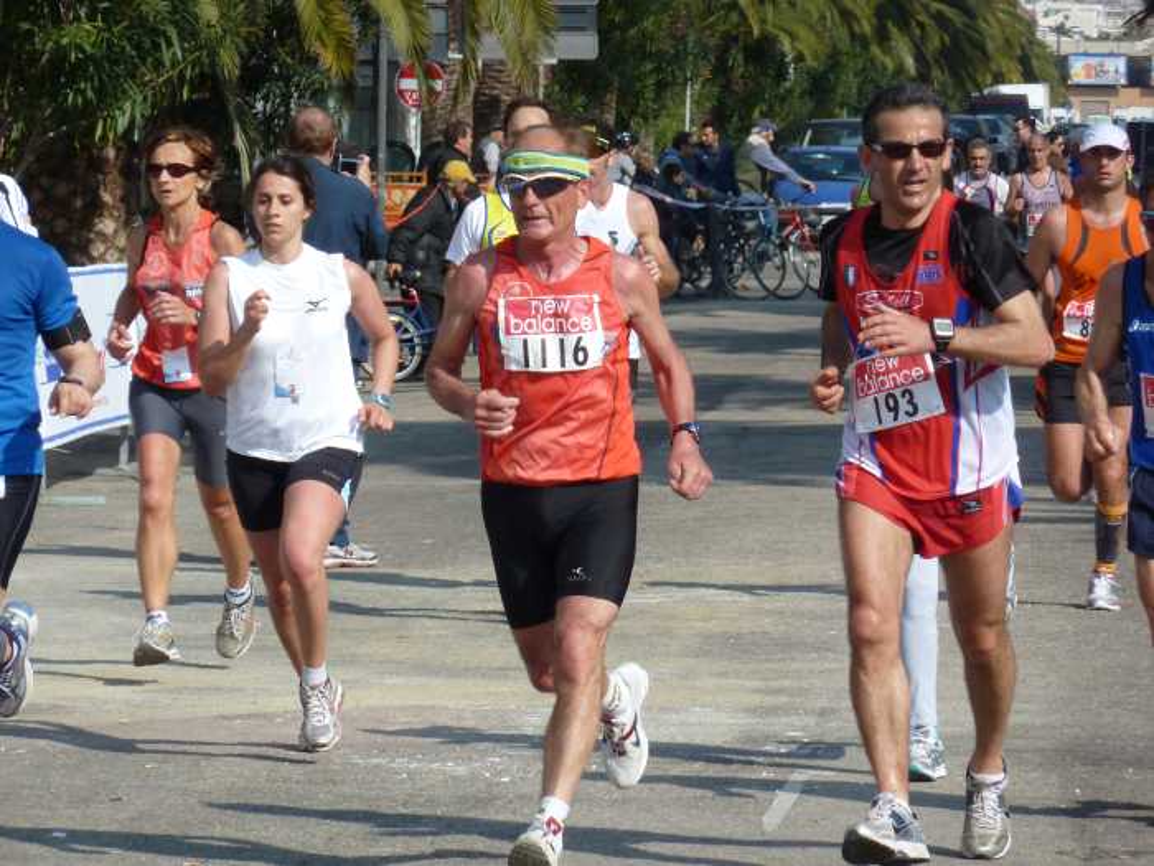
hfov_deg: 8.2
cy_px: 433
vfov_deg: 6.1
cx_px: 577
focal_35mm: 242
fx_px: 8068
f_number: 4.7
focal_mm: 39.7
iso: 160
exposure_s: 1/800
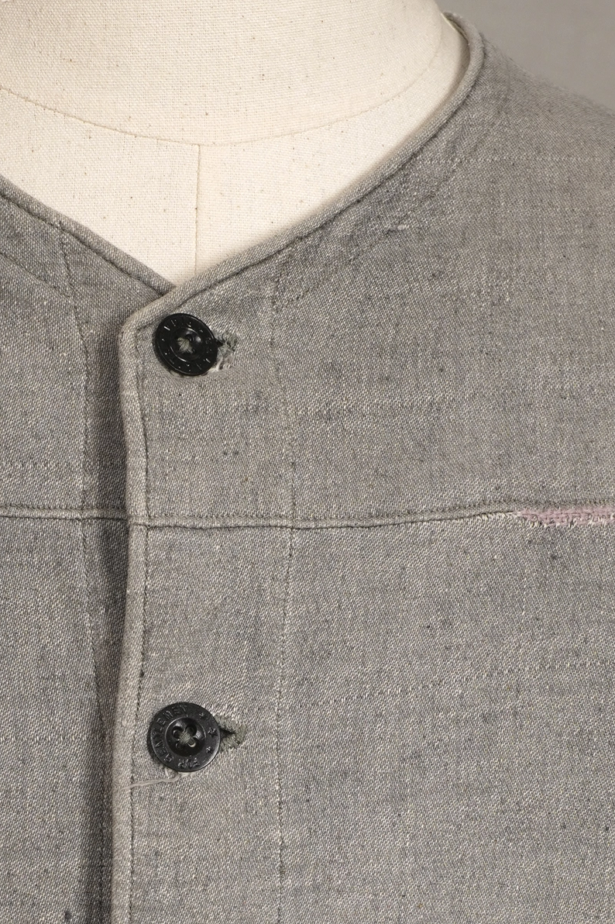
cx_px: 109
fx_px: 2974
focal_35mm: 116
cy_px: 992
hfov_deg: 11.8
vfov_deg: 17.1
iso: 320
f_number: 8
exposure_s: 1/20
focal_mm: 32
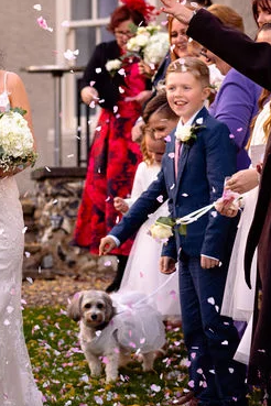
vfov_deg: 9.9
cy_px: 169
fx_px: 2348
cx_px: -151
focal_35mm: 208
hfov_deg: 6.5
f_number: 2.8
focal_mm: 75
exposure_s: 1/200
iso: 125
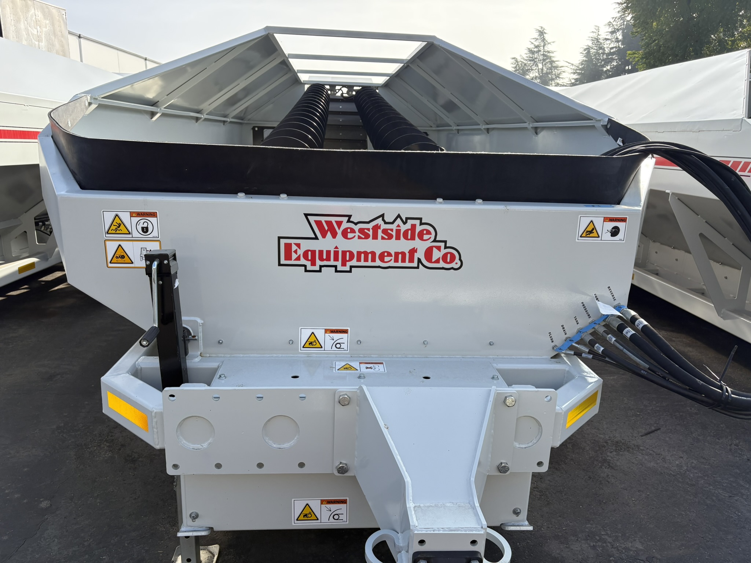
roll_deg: -1.5
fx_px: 564
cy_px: 282
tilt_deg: -14.7
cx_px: 376
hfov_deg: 67.3
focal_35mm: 26
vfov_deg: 53.1
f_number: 1.6
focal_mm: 5.96
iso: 64
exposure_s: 1/1953
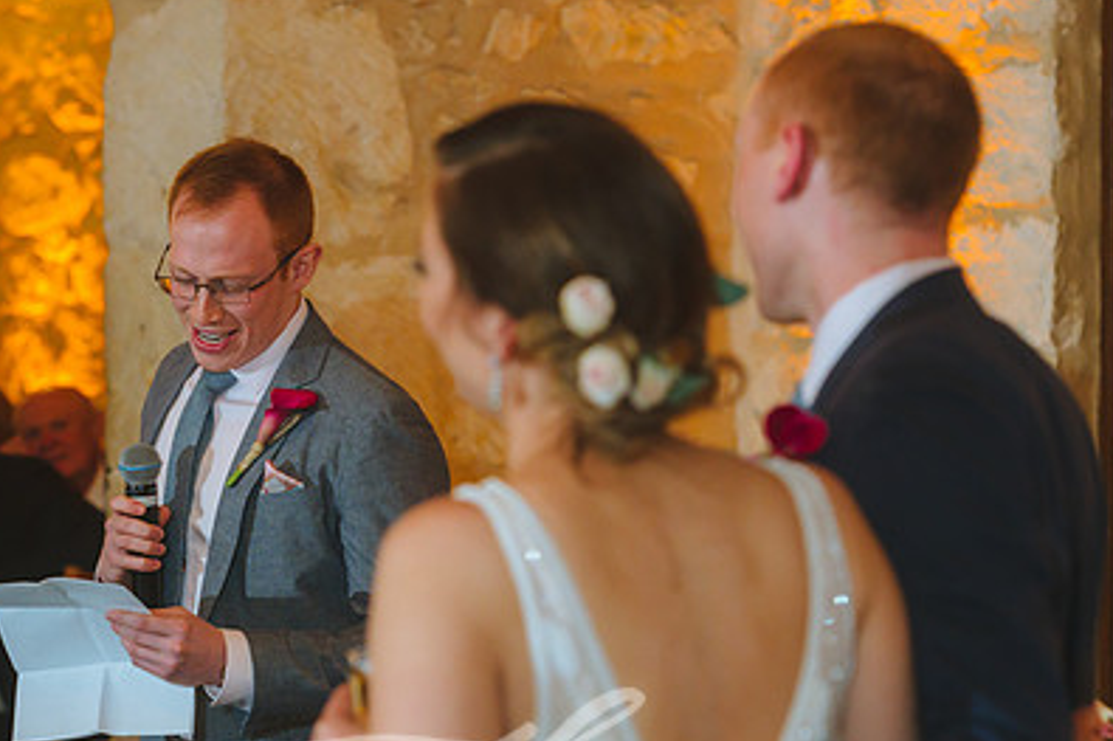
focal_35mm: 147
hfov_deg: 14.0
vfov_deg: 9.3
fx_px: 4543
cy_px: 530
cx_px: 482
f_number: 2.8
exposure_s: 1/100
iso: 2500
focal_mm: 100
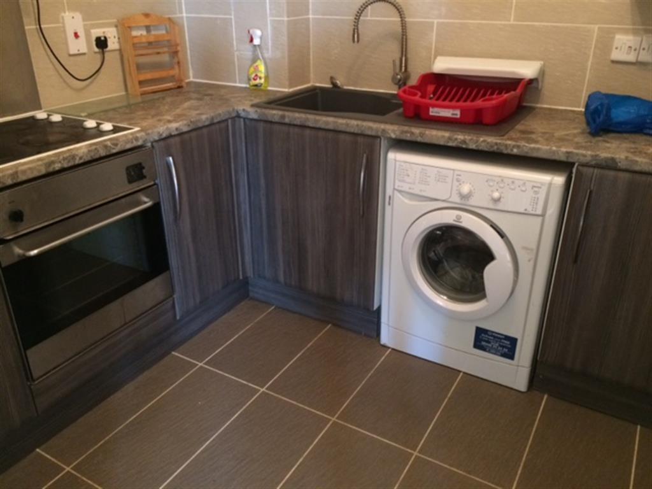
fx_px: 546
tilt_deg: -26.3
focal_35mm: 29
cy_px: 244
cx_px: 326
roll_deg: -0.5
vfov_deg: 48.2
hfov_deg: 61.7
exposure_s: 1/17
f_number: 2.2
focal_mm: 4.15
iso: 320
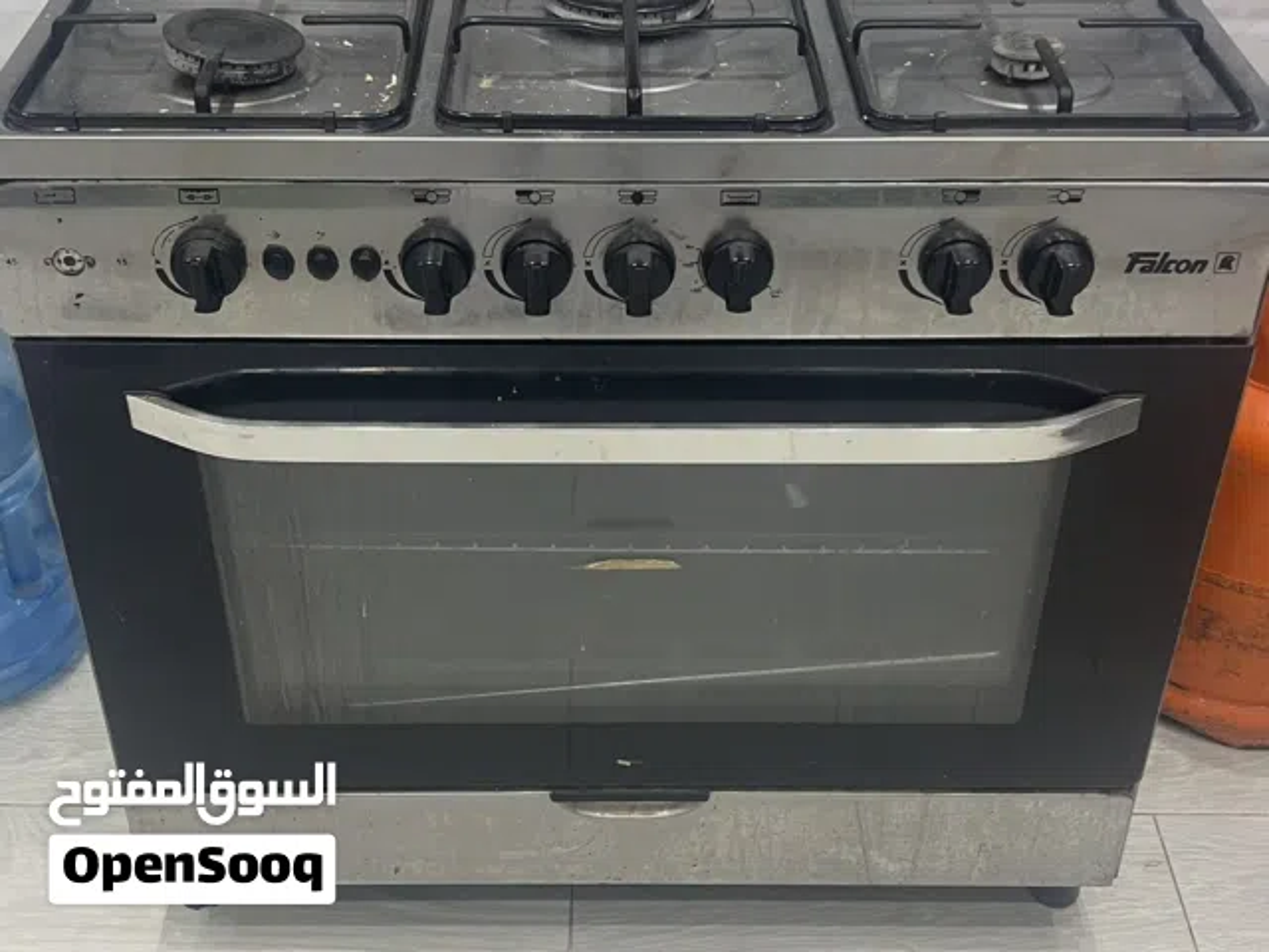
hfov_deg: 67.3
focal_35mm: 26
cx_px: 634
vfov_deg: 53.1
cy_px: 476
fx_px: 953
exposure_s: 1/85
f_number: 1.5
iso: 125
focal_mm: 5.7
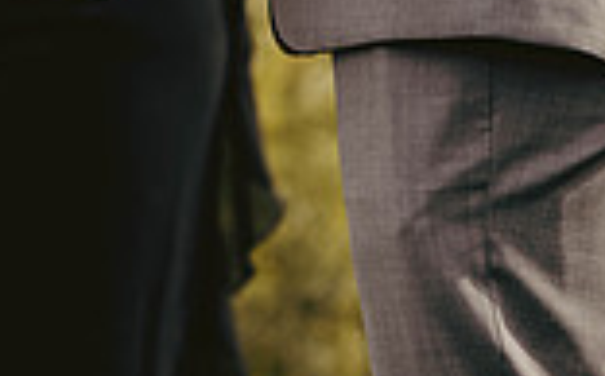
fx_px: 10932
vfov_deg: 2.0
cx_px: 78
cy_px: -149
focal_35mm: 664
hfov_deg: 3.2
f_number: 2.8
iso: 200
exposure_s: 1/1250
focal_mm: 175
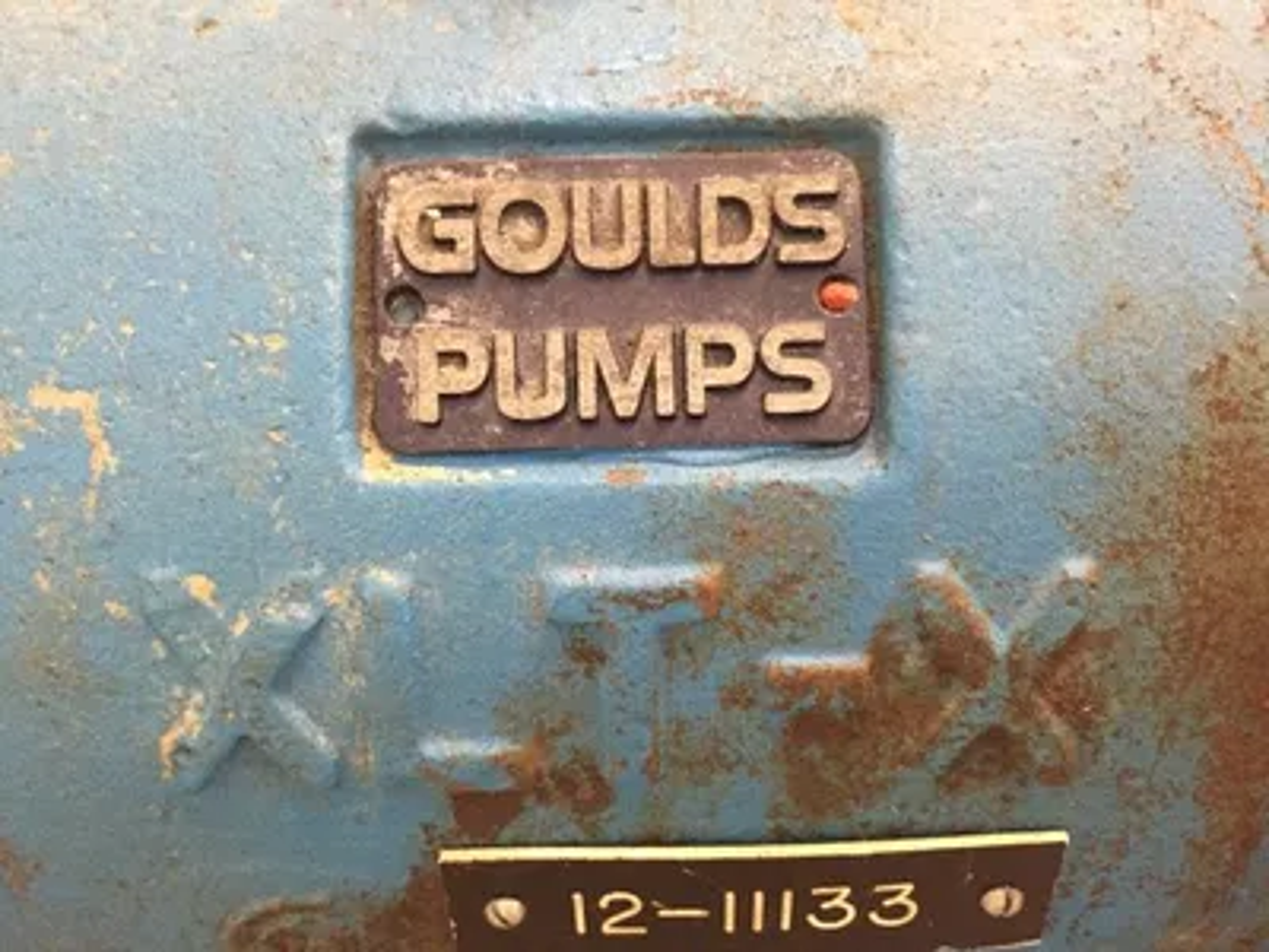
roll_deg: -0.4
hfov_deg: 61.7
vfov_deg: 48.2
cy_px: 476
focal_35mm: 29
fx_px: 1063
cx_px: 634
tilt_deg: -39.4
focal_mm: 4.15
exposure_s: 1/20
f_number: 2.2
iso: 250
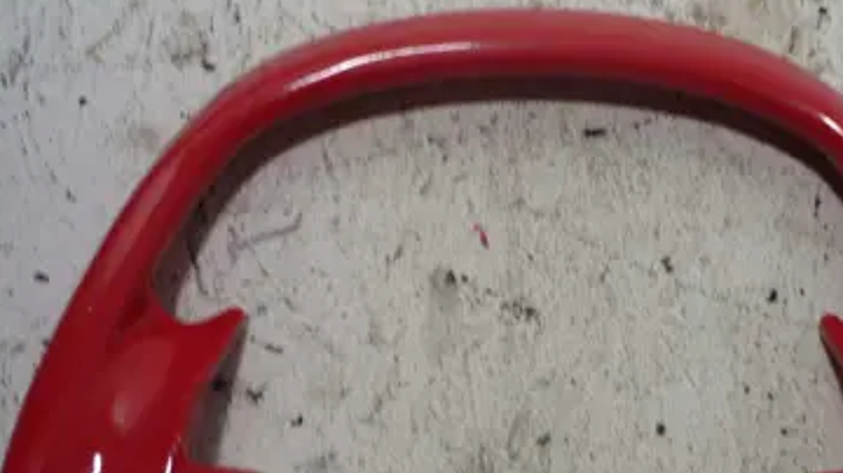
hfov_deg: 42.5
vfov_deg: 24.7
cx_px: 536
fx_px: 1072
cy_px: 316
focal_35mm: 48
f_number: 2.8
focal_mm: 5.5
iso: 80
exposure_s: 1/40
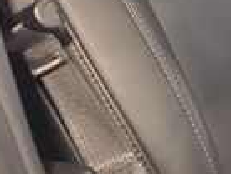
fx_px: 742
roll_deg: +2.3
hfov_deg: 14.2
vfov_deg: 12.3
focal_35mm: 111
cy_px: -130
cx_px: 487
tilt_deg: -8.3
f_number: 1.78
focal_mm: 6.76
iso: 640
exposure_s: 1/40
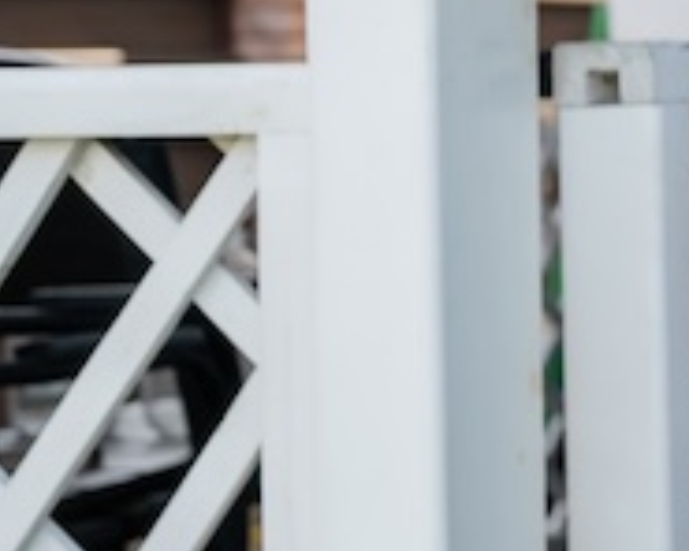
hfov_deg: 10.4
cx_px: 1668
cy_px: 37
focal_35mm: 160
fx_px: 3263
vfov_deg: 9.6
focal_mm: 35
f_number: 3.2
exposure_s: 1/800
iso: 320
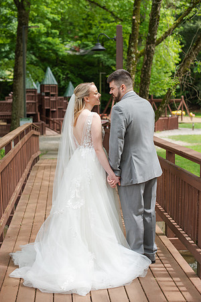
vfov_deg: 39.6
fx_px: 419
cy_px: 151
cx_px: 100
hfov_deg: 27.0
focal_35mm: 50
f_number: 3.5
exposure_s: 1/400
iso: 100
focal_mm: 50
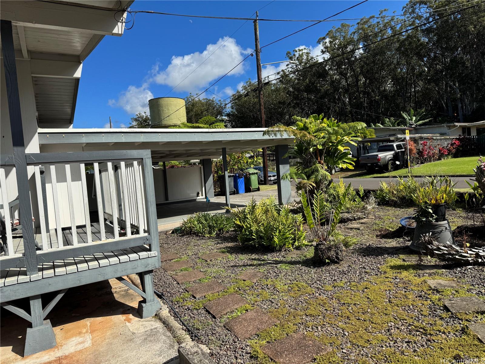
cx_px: 242
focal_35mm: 24
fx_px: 336
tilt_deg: -3.0
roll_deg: +3.9
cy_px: 182
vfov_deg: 56.8
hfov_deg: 71.6
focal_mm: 6.76
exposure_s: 1/4950
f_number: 1.78
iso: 80
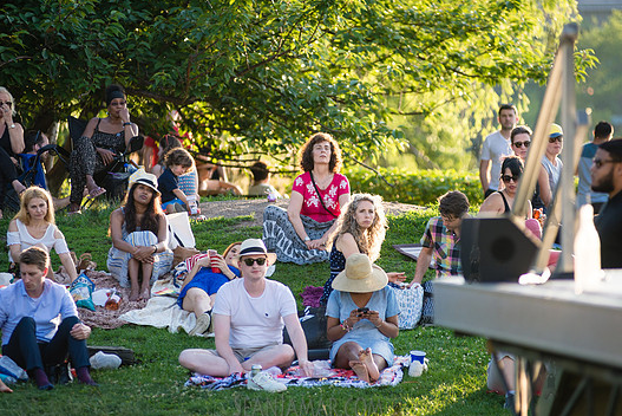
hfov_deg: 9.4
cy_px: 206
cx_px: 322
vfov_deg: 6.3
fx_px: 3803
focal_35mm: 220
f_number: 3.5
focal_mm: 200
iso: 500
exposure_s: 1/800
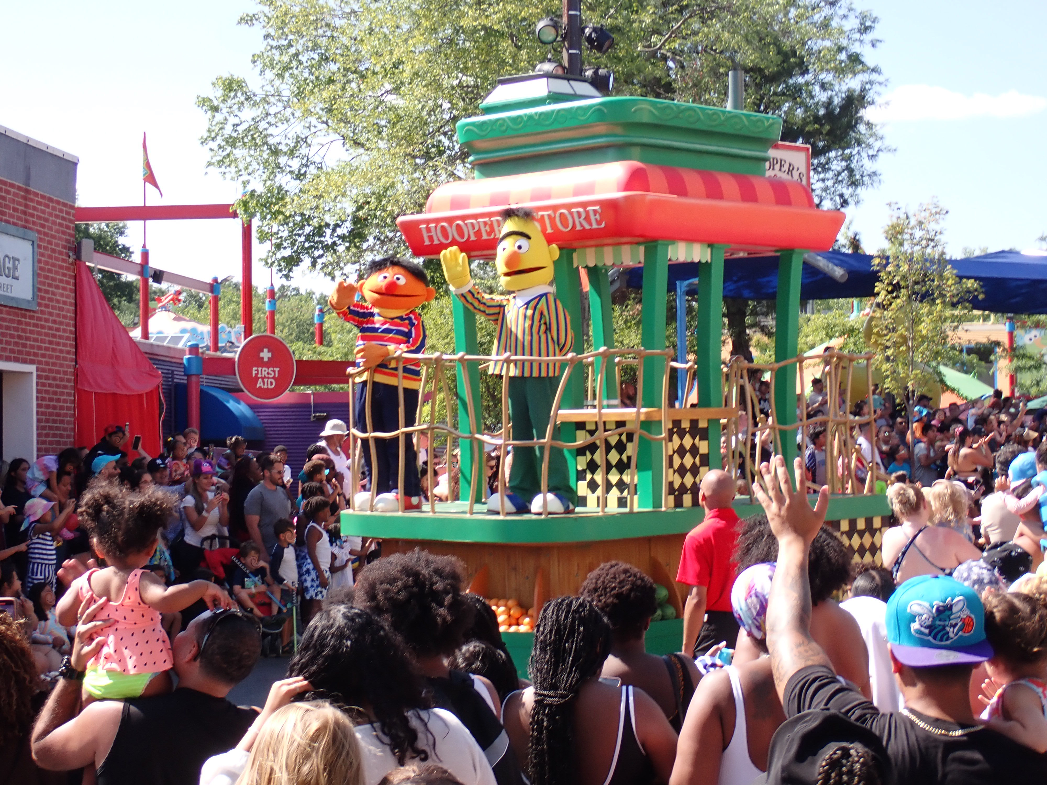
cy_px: 392
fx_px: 2147
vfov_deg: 20.7
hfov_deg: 27.4
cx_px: 524
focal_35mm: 71
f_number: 5.6
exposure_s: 1/160
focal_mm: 12.73
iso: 100
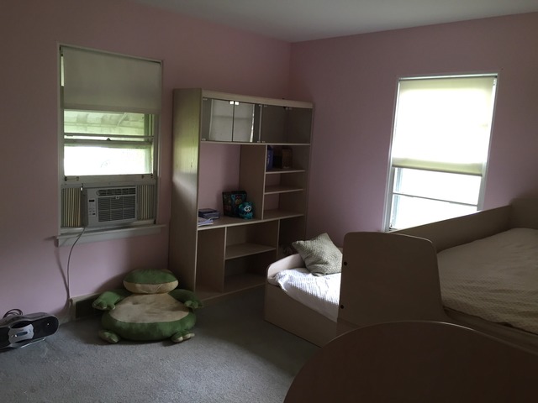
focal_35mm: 29
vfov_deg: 48.2
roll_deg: -2.5
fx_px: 451
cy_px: 202
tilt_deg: -8.2
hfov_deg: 61.7
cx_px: 269
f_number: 2.2
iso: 64
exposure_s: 1/30
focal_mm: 4.15
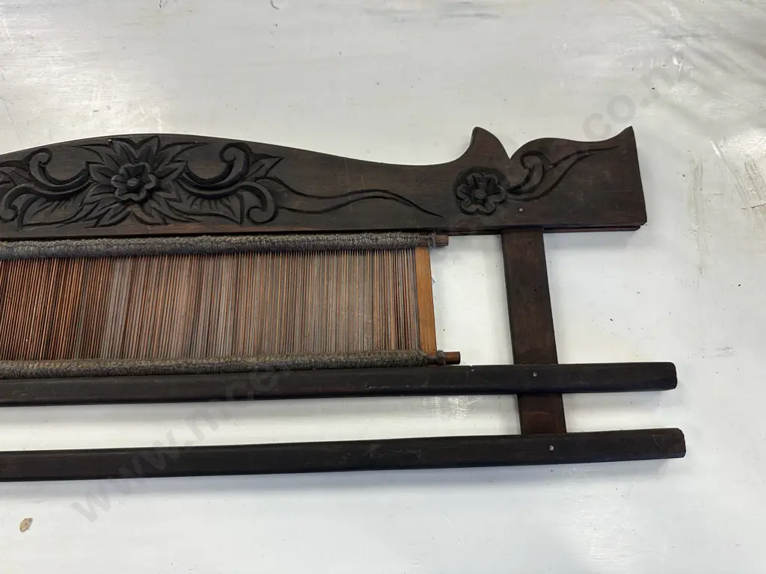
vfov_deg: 56.8
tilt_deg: -76.2
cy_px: 287
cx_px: 383
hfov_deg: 71.6
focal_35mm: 24
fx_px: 531
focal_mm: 6.86
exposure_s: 1/100
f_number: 1.78
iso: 100
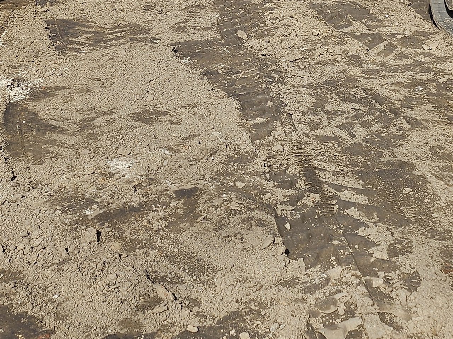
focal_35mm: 75
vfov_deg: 18.5
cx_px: 277
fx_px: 981
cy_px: -76
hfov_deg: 25.9
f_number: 1.8
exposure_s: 1/2905
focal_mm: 5
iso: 50
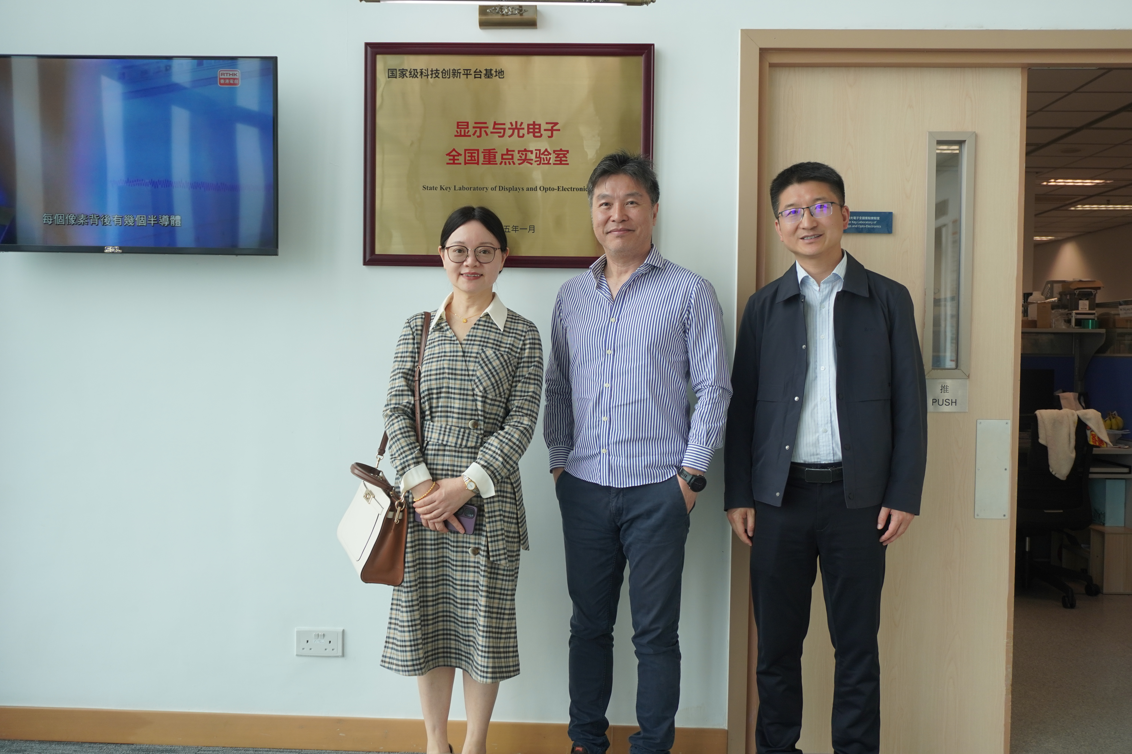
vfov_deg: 41.7
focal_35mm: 32
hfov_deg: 59.5
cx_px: 566
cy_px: 377
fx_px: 990
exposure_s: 1/160
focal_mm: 21
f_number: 4
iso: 250
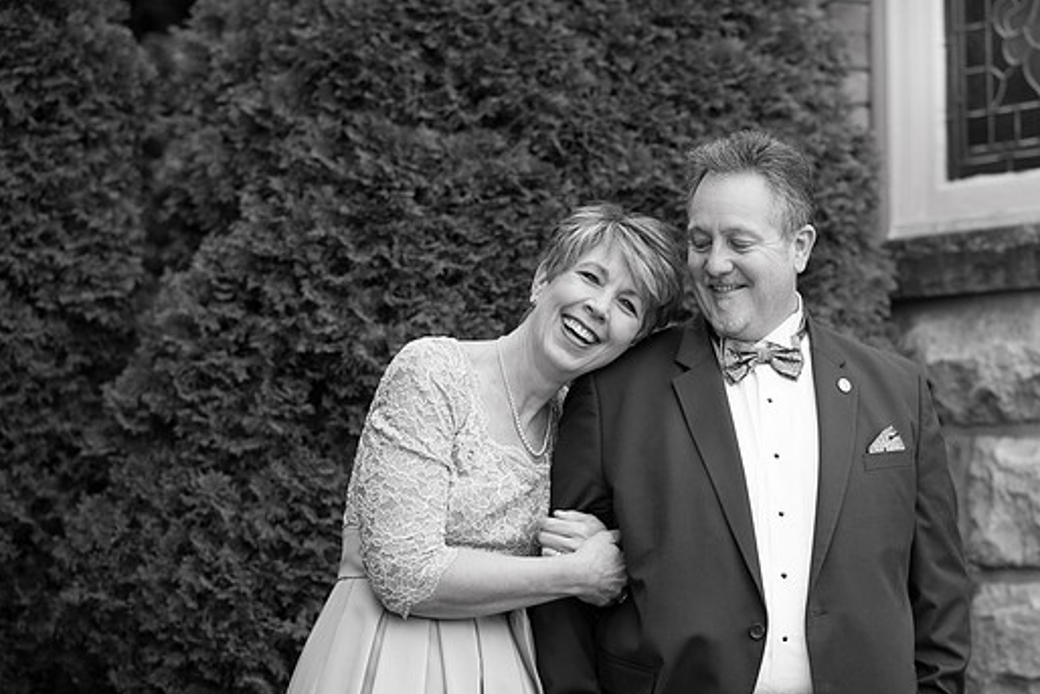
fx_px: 2774
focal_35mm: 96
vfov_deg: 14.3
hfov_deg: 21.2
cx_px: 575
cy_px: 369
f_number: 2.5
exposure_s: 1/125
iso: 100
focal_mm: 85
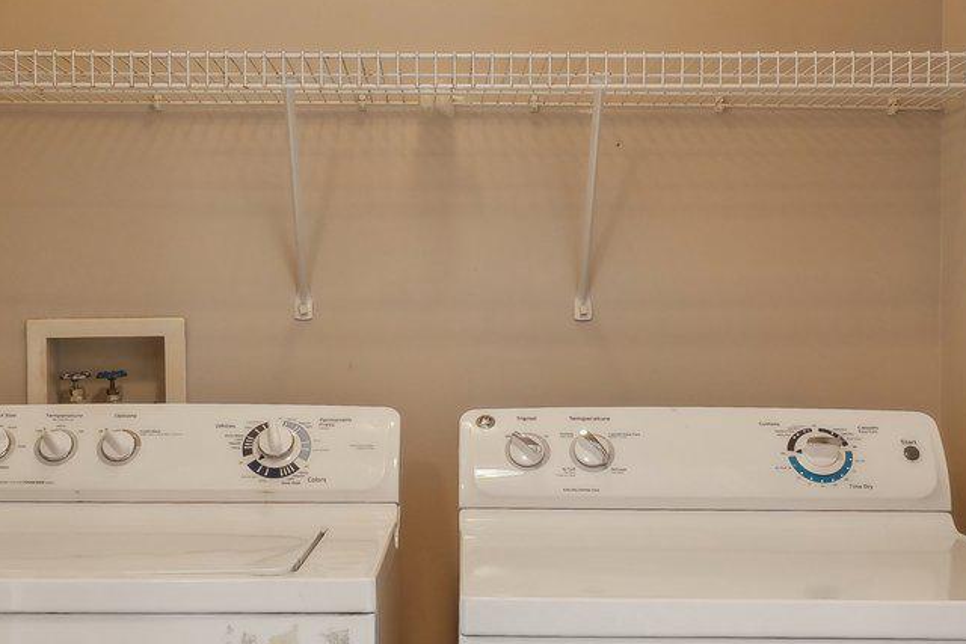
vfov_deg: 28.1
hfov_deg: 41.1
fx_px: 1288
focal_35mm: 48
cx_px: 456
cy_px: 372
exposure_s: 1/10
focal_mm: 10
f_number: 7.1
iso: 100
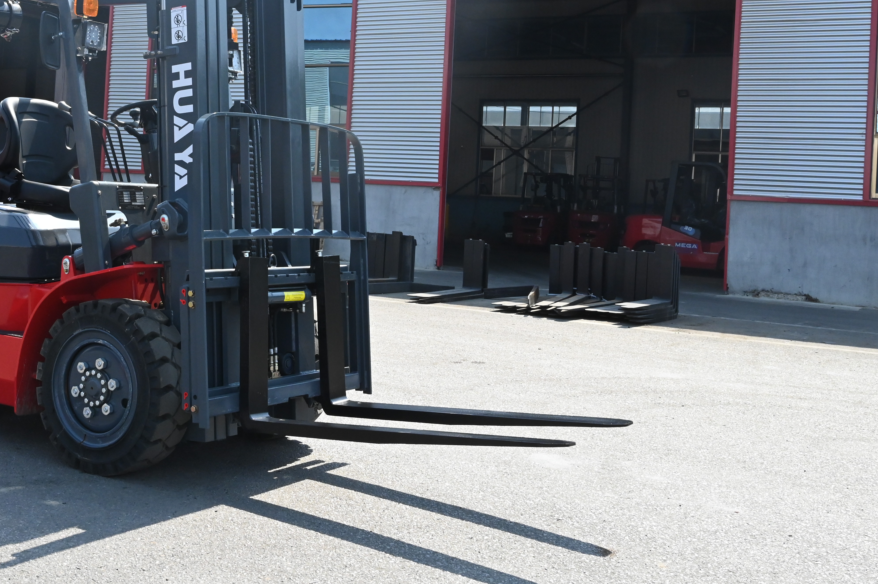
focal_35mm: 48
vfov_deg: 27.9
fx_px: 1164
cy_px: 163
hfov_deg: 40.3
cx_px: 233
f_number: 16
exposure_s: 1/800
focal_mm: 31.5
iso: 2500
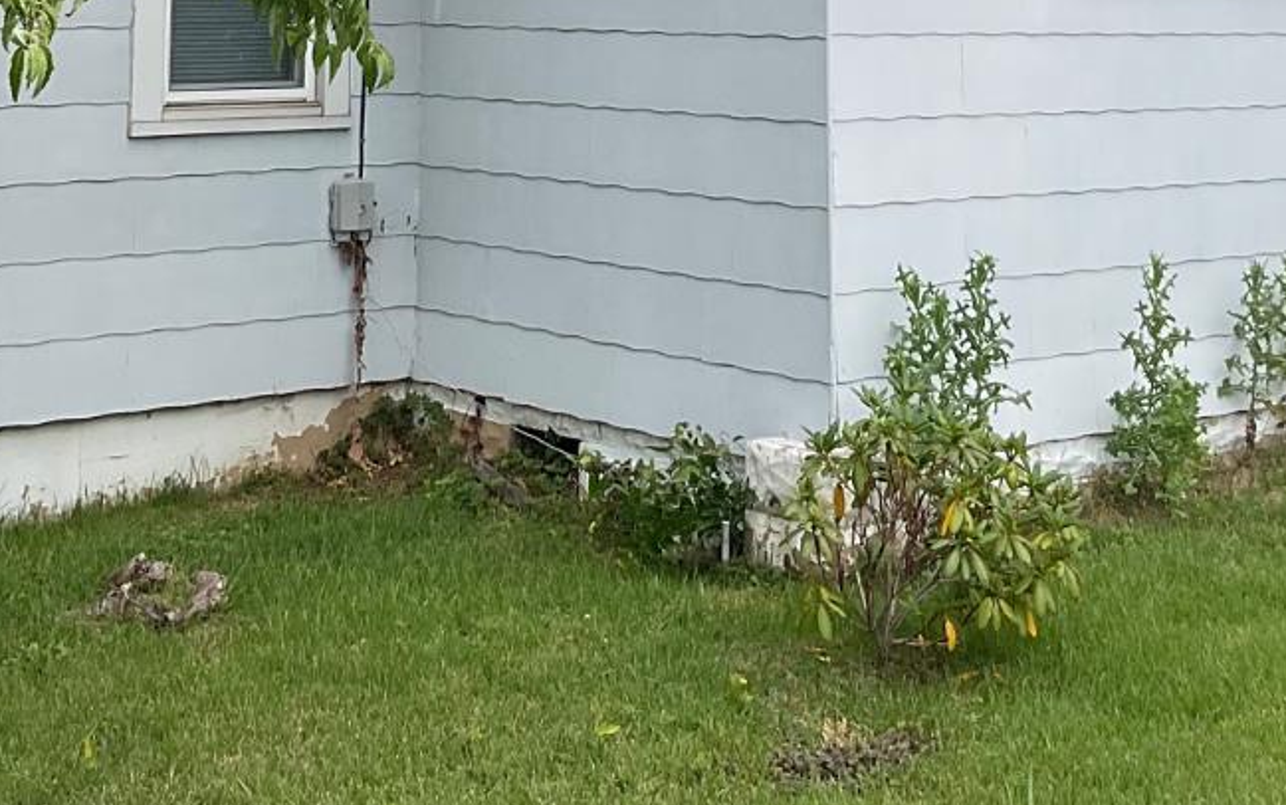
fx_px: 2489
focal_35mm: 71
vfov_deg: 17.1
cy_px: -300
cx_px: 616
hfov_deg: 29.0
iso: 16
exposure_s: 1/335
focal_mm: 3
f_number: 1.8
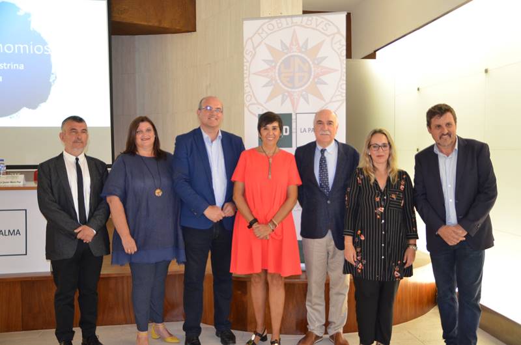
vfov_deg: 36.7
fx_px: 520
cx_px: 260
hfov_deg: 53.2
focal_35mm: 36
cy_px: 172
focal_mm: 24
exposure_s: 1/60
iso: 1100
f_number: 3
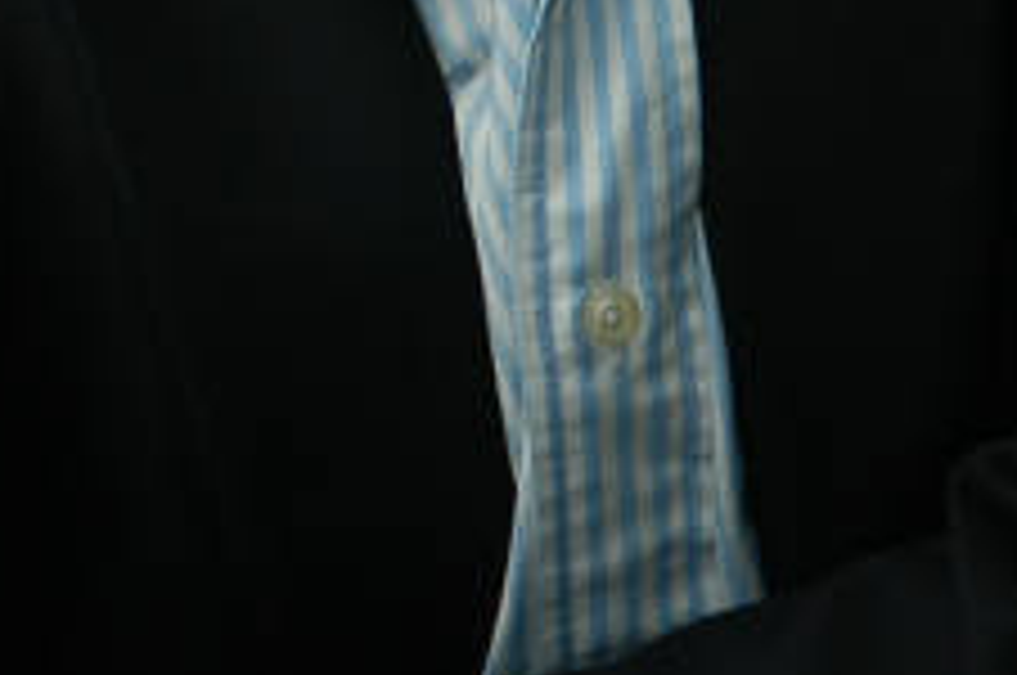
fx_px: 10132
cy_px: -628
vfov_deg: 3.8
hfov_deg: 5.7
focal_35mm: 359
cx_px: -698
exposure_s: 1/125
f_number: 2.8
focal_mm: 55
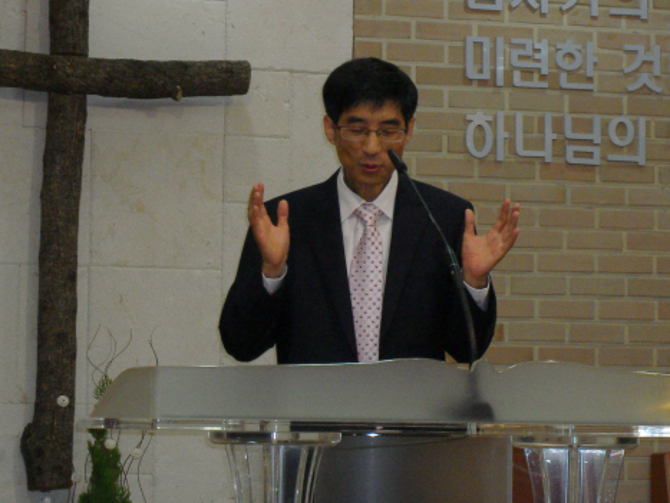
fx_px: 2944
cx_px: 360
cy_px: 196
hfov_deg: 13.0
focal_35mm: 152
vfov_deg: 9.8
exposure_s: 1/60
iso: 320
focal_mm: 18.6
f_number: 5.2
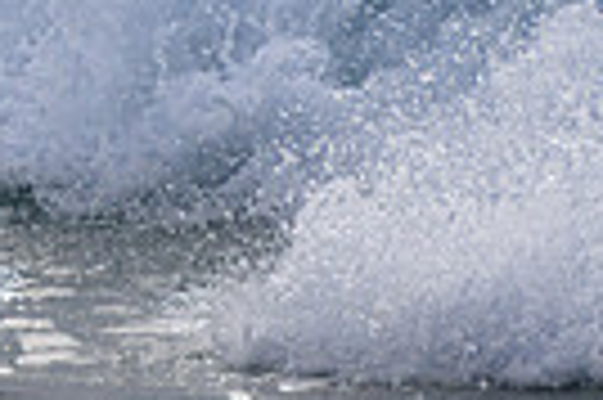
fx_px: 39850
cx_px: -646
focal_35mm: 2382
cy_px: -7
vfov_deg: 0.6
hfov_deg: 0.9
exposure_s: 1/2000
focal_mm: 400
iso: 160
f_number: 5.6
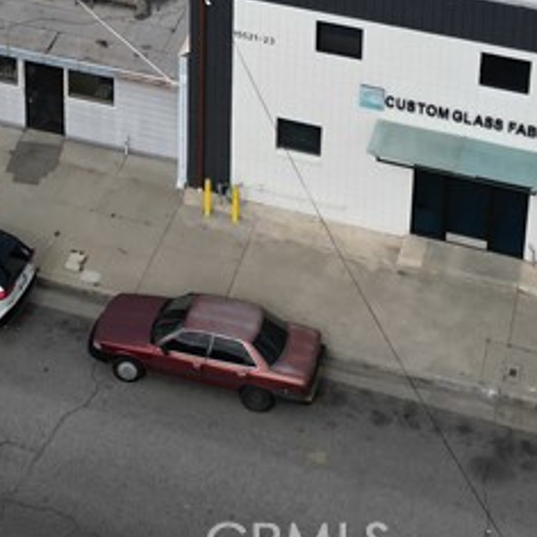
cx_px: 148
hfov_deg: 18.8
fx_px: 1615
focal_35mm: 92
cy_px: -298
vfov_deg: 16.9
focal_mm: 6.72
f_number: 1.7
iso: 120
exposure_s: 1/120
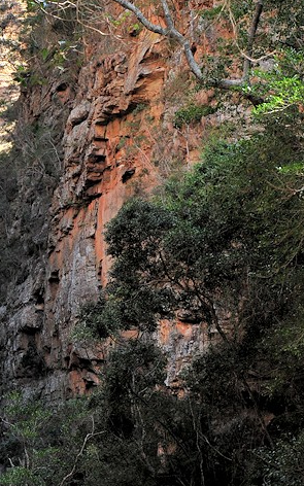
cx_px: -18
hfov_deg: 15.2
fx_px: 1114
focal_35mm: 84
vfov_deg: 24.6
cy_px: 235
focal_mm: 38
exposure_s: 1/500
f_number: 5.6
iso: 800
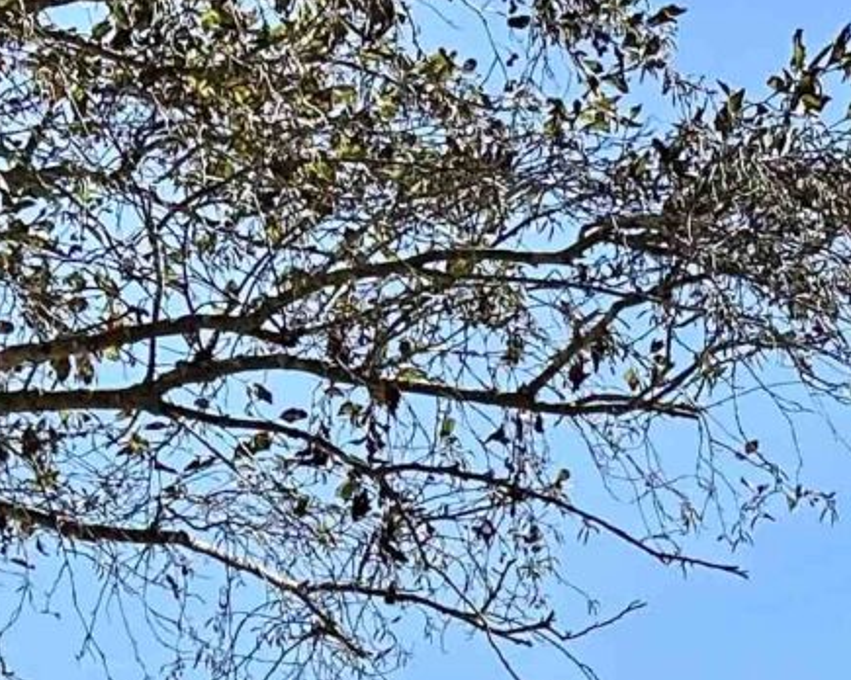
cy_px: 1180
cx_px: 1101
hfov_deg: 13.5
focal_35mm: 138
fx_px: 3476
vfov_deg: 10.6
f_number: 1.78
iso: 80
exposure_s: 1/4016
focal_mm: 6.86
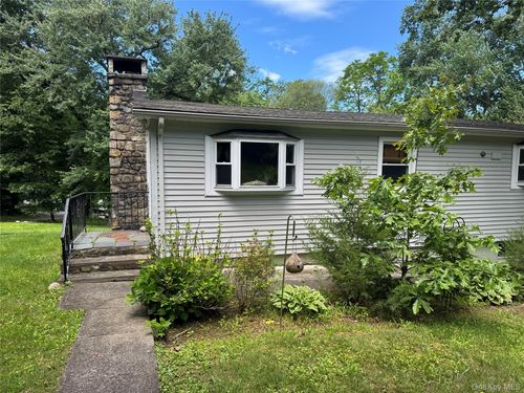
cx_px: 262
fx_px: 363
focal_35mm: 24
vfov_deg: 56.8
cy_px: 196
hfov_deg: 71.6
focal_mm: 6.76
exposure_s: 1/1026
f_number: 1.78
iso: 80
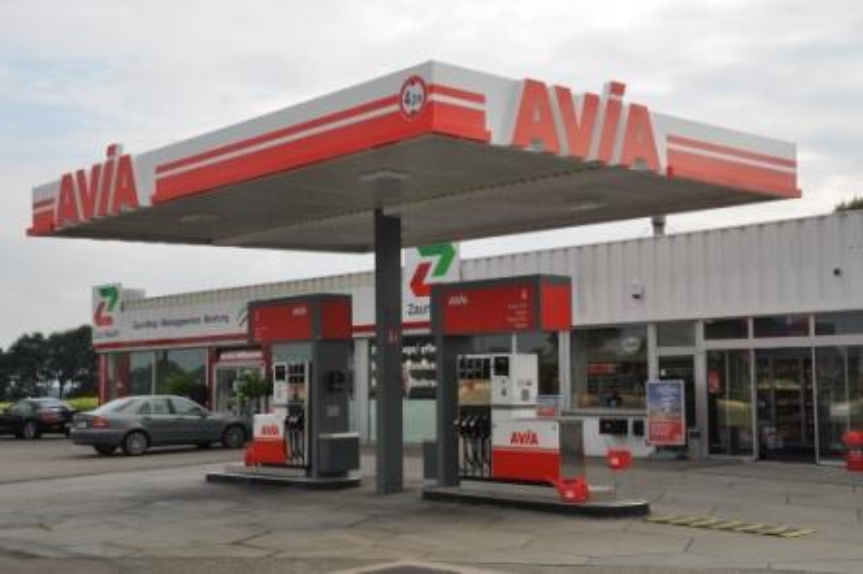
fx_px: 1150
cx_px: 432
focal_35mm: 48
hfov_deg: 41.1
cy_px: 287
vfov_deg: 28.0
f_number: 11
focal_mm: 32
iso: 200
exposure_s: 1/200
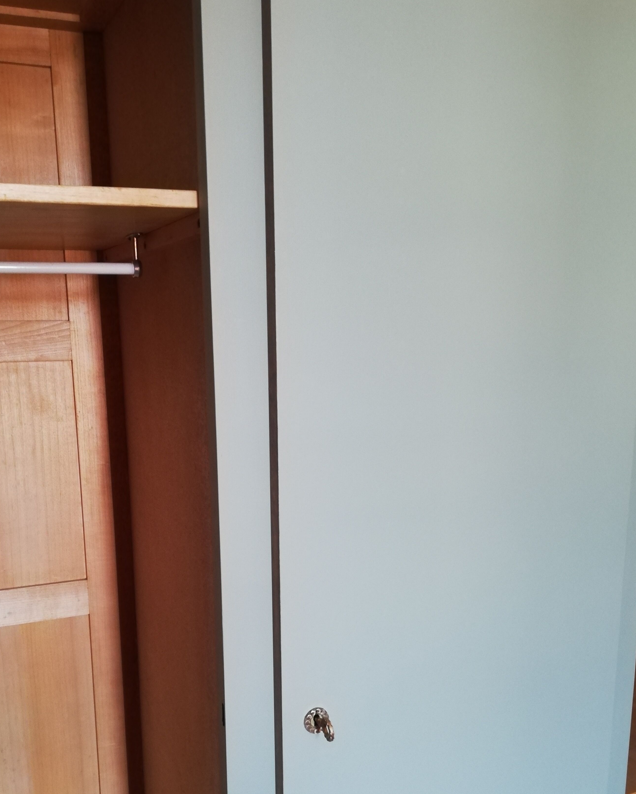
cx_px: 267
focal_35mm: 36
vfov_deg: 49.6
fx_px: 847
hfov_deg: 41.0
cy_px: 515
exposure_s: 1/25
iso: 320
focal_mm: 3.81
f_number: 2.2
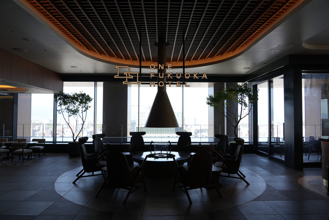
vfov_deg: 53.1
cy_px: 110
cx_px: 164
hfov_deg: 73.7
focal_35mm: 24
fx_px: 219
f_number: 5.6
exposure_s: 1/60
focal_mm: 24
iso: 100
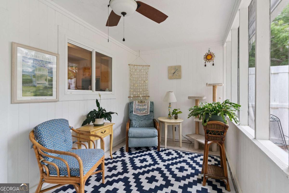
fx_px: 136
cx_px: 144
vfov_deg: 70.4
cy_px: 96
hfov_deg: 93.3
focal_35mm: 17
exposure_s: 1/15
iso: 250
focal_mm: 17
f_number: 8
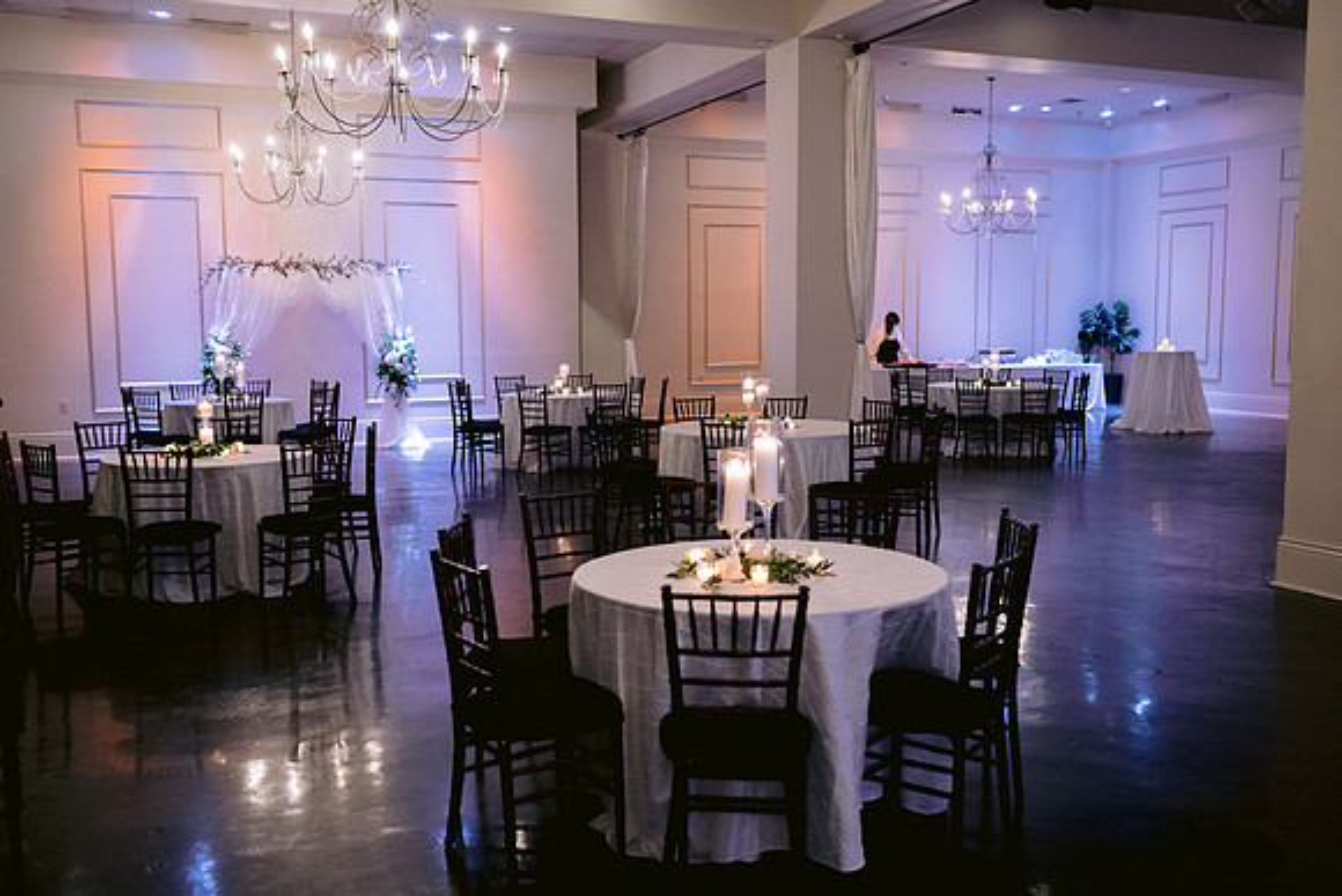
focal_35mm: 35
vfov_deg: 37.9
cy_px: 448
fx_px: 1305
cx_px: 671
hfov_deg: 54.4
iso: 1600
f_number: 2.2
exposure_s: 1/100
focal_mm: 35
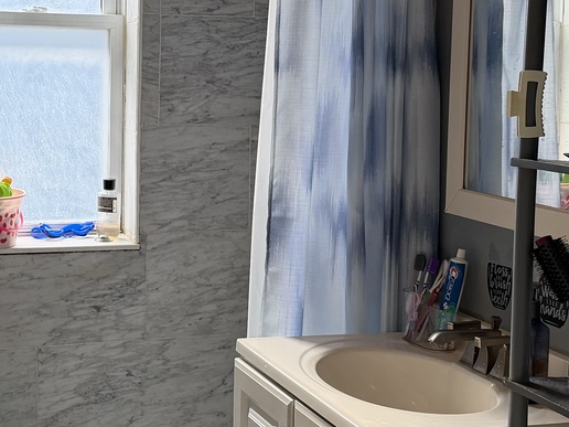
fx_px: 1101
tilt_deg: -4.7
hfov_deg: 28.7
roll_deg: -0.6
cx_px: 178
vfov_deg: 21.9
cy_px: 169
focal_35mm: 67
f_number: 1.78
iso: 200
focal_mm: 6.76
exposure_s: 1/60
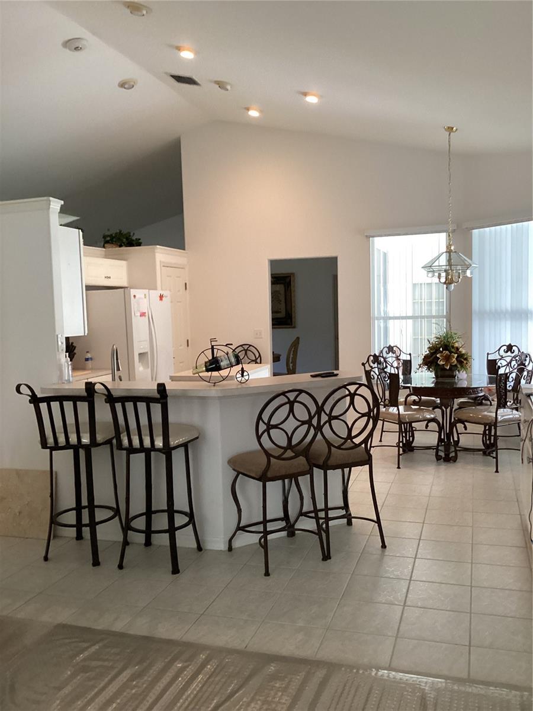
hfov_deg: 45.4
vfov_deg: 58.4
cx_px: 266
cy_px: 356
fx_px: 636
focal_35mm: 31
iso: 320
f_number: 2.4
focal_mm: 3.3
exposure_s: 1/60
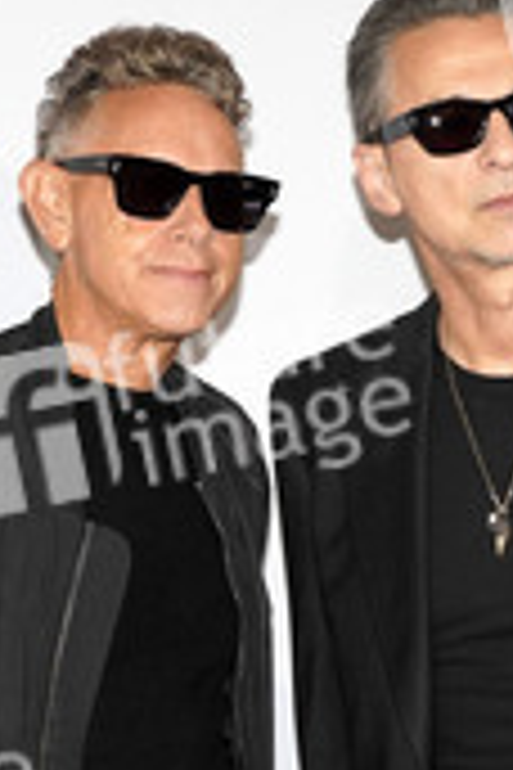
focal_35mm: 103
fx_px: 2201
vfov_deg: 19.6
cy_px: 635
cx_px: 310
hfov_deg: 13.3
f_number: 5.6
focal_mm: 44
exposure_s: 1/100
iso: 640
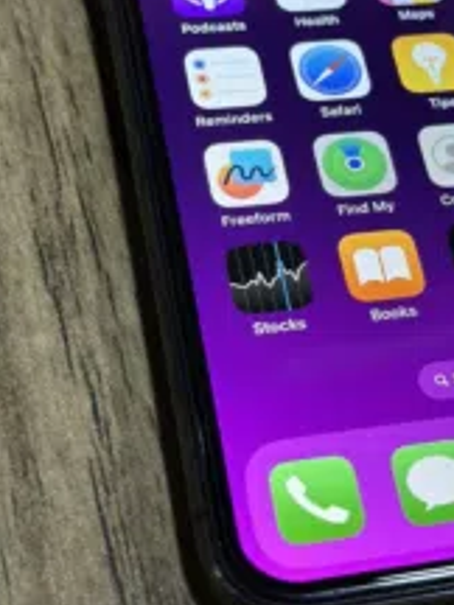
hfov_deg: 16.4
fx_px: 1556
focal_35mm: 89
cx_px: 384
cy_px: 168
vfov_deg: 21.9
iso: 250
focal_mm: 6.86
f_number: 1.78
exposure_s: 1/60
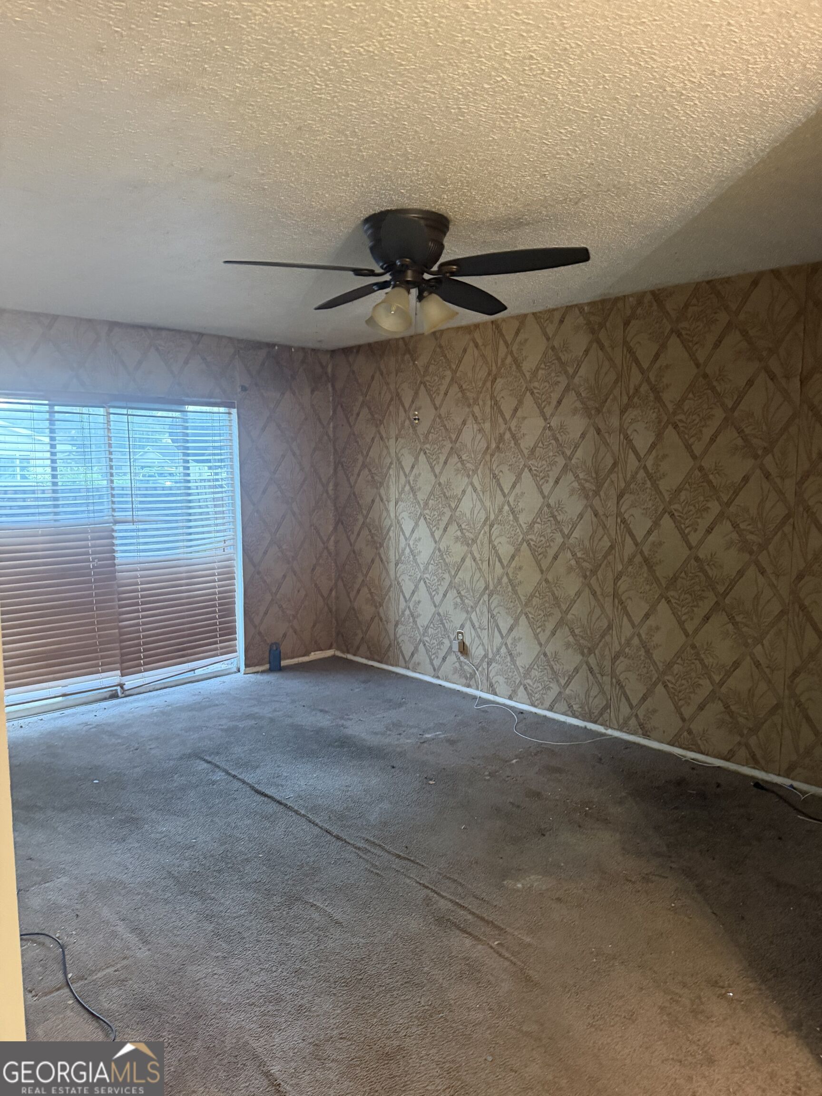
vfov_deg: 71.6
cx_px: 411
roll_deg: +2.4
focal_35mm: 24
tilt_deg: -7.4
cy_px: 548
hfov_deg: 56.8
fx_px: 760
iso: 800
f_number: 1.78
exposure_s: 1/40
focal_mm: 6.76
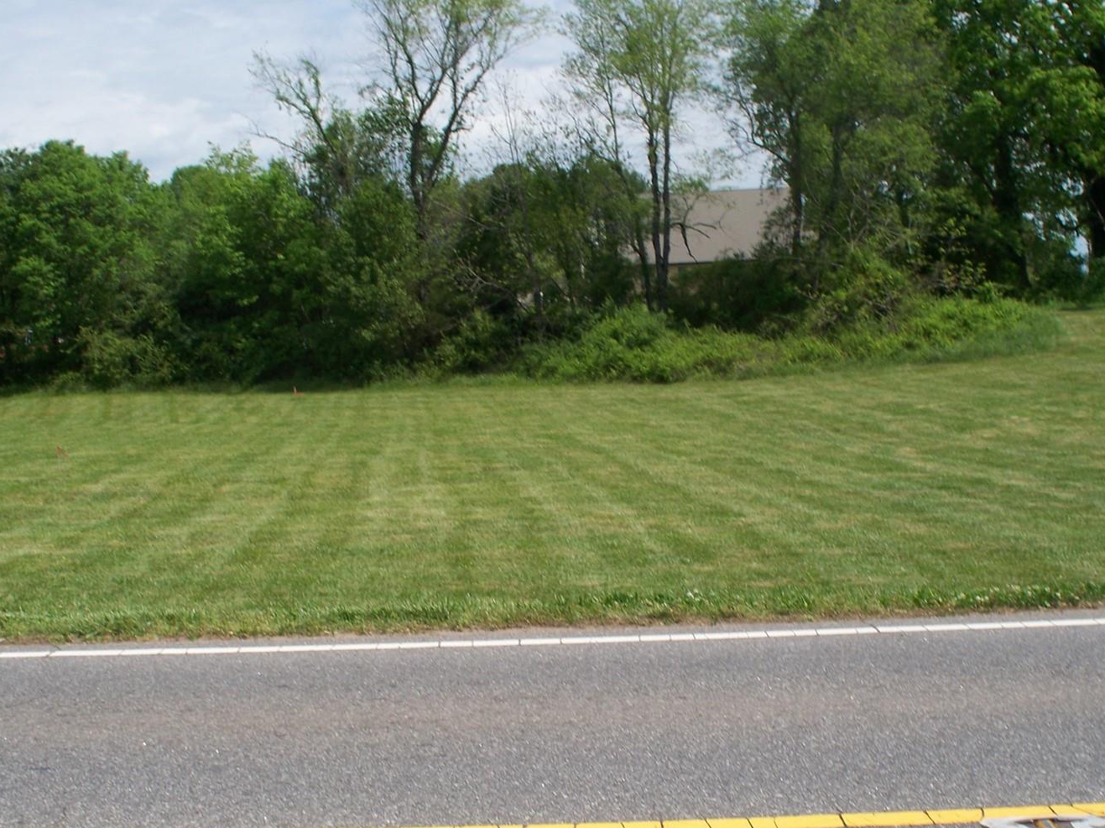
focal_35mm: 56
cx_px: 586
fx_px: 1787
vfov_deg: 26.1
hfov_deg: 34.3
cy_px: 470
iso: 64
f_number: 5
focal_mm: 7.54
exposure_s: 1/500
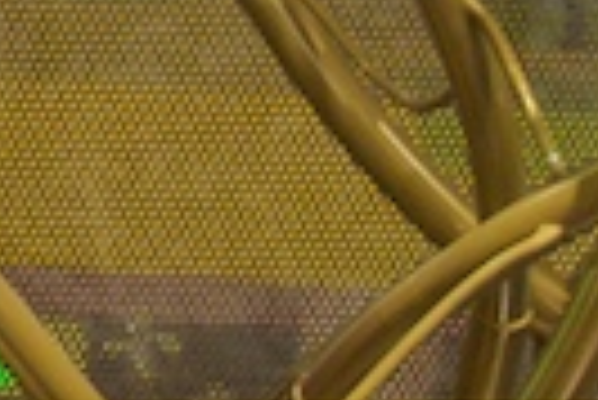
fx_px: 3257
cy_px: -121
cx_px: -351
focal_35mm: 196
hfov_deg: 10.1
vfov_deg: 7.0
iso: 1600
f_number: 2.8
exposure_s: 1/20
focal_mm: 17
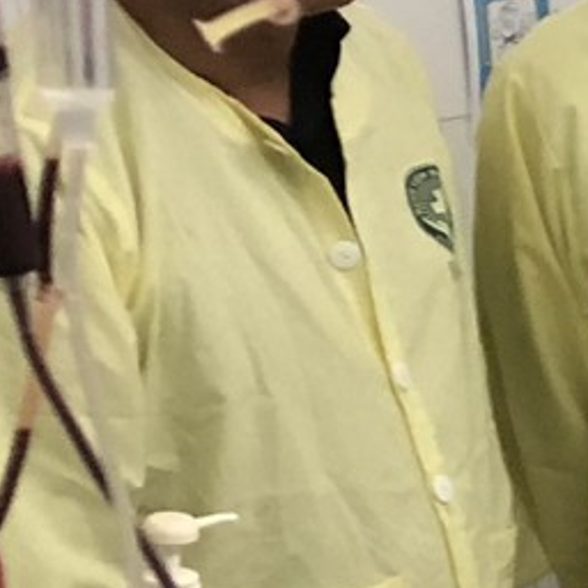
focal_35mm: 193
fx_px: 3709
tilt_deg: -15.2
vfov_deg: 9.0
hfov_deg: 7.6
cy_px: 611
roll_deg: +0.9
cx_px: 1918
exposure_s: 1/50
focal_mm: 4
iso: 160
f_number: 1.8
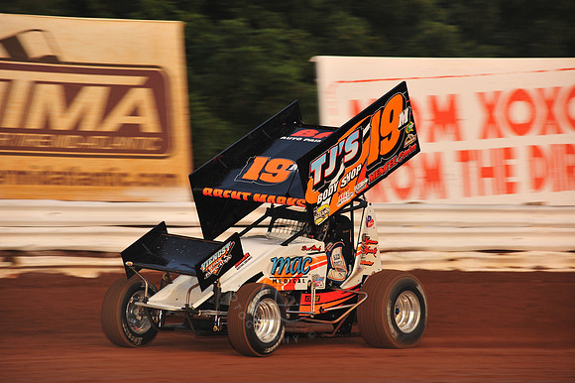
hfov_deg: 10.3
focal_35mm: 200
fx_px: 3193
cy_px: 192
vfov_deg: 6.9
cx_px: 288
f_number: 8
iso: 1000
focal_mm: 200
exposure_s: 1/320
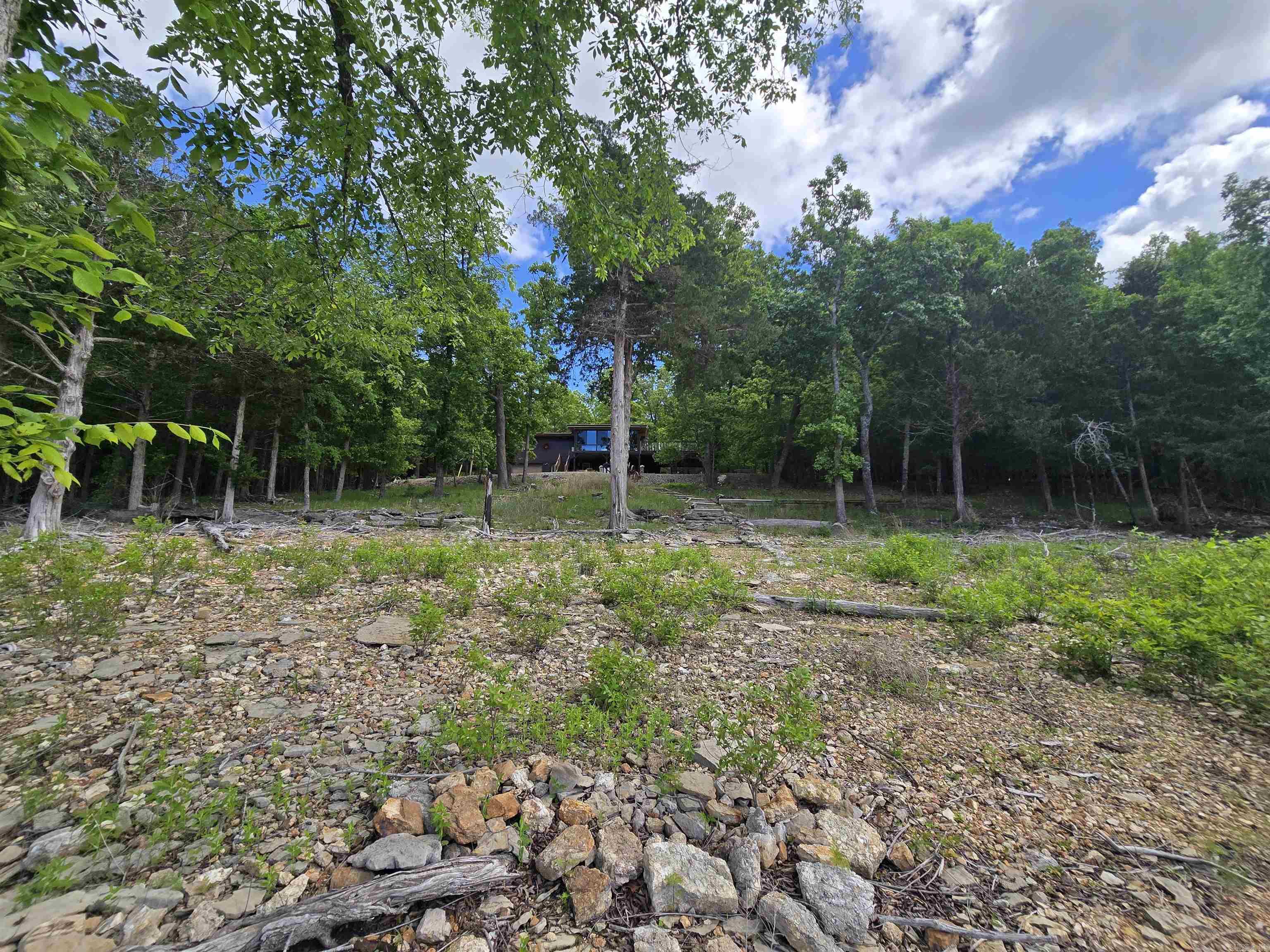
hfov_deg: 106.2
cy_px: 476
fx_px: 477
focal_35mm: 13
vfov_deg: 89.9
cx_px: 635
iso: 50
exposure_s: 1/1593
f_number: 2.2
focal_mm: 2.2
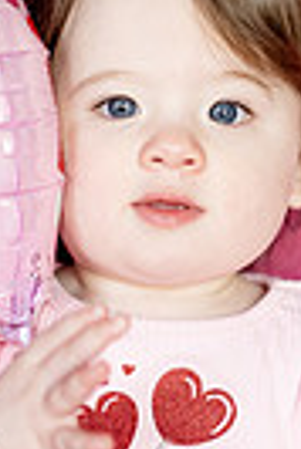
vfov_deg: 7.1
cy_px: 216
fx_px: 3602
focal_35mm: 288
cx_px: 220
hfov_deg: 4.8
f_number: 2
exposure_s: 1/160
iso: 500
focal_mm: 85
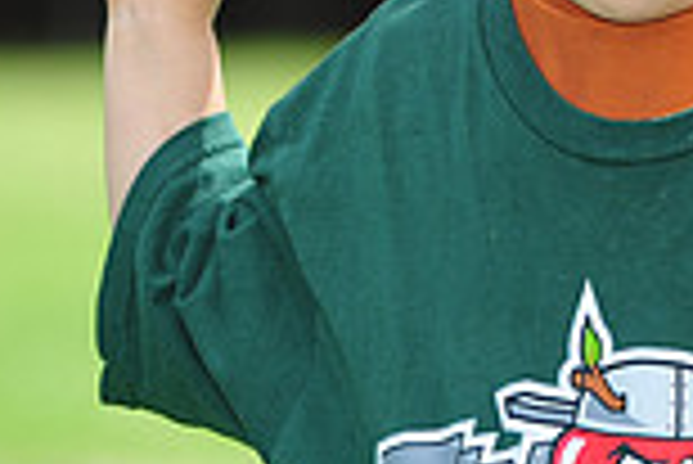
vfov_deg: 2.1
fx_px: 12678
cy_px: -194
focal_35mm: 658
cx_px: 639
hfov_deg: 3.1
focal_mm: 175
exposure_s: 1/1250
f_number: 5
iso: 400
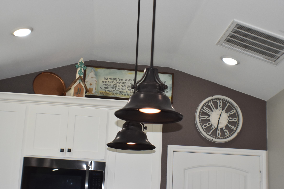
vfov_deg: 16.6
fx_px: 651
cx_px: 142
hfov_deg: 24.6
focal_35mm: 82
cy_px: 94
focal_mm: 55
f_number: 5.6
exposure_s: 1/200
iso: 720
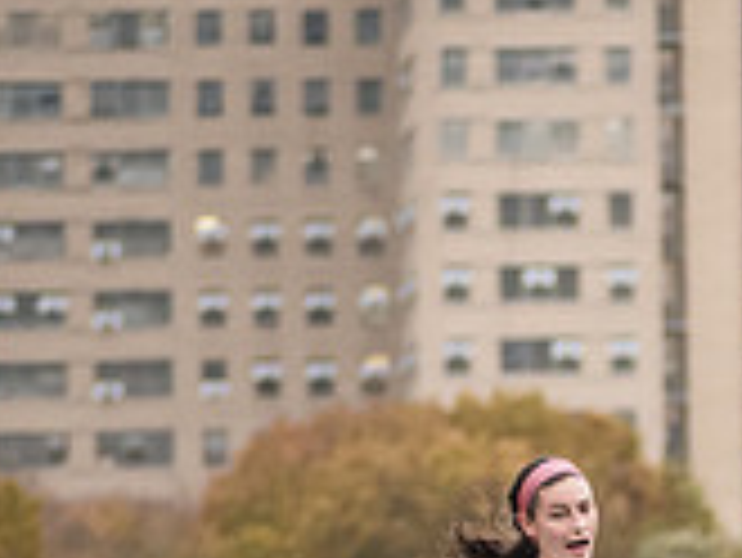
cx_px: 1119
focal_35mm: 527
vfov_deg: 2.8
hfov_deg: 3.7
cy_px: 985
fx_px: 11305
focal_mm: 105
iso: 2000
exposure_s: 1/1000
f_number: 3.5
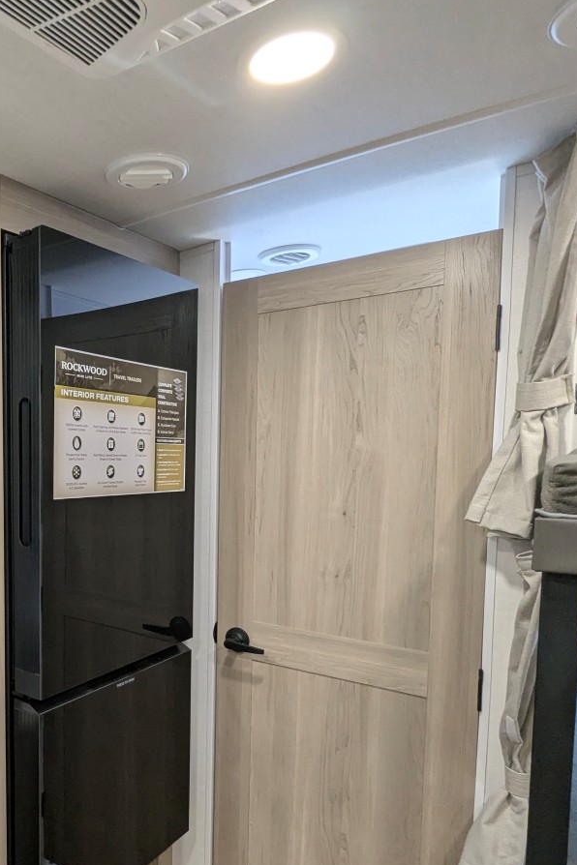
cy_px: 504
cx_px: 34
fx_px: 625
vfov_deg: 68.9
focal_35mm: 26
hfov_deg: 44.1
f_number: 2.2
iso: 142
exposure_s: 1/79.5
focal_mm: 2.35
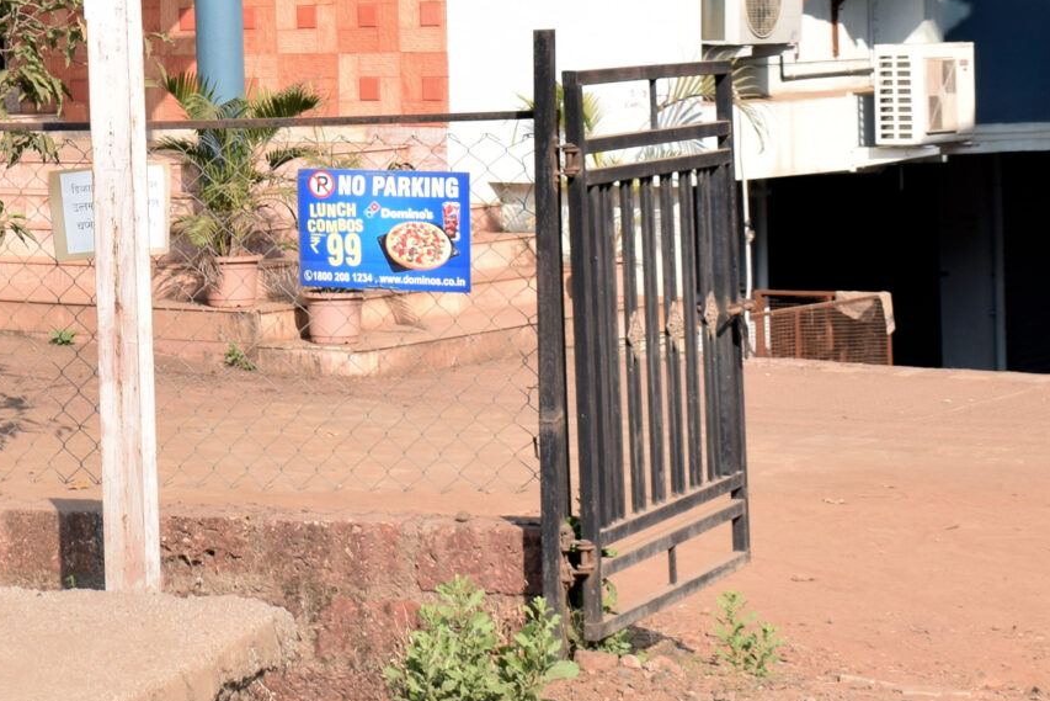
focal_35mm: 117
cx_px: -130
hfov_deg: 16.9
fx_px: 3413
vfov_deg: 11.5
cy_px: -131
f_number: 8
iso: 100
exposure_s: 1/125
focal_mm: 26
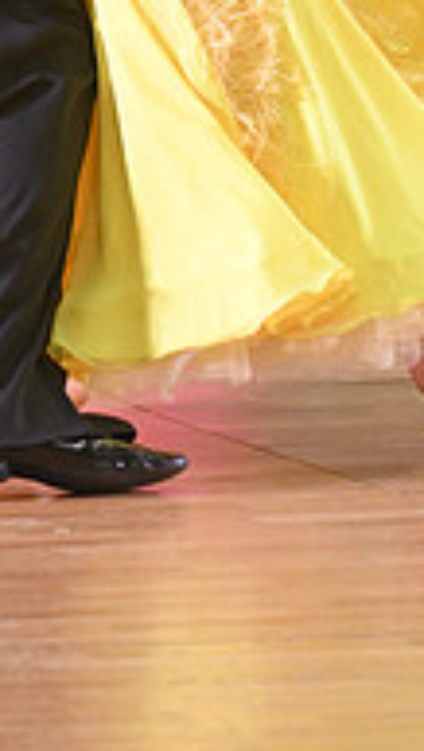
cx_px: -231
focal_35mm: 629
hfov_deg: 1.9
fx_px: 12534
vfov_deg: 3.4
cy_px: -241
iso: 3200
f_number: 5
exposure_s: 1/400
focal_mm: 200
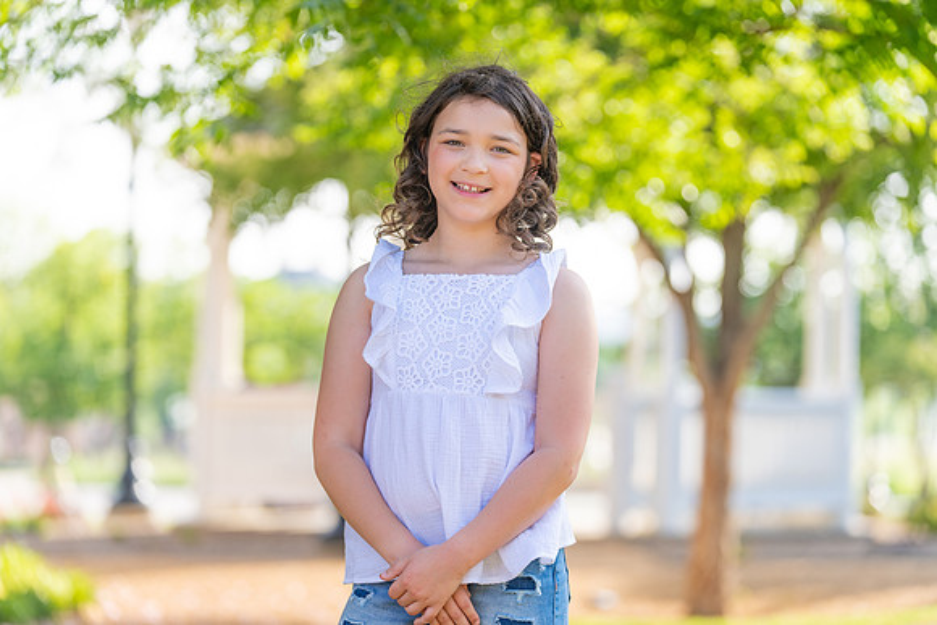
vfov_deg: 9.7
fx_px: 3697
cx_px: 468
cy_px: 312
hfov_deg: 14.4
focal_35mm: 142
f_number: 3.5
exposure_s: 1/400
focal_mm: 142
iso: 160
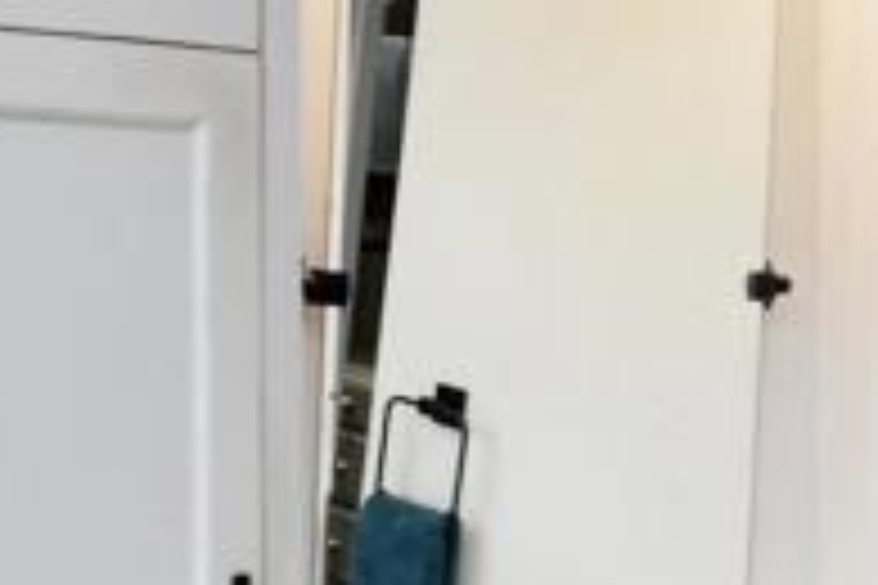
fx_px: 2113
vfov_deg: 15.2
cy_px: 702
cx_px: 653
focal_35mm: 87
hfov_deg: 23.3
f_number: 4.5
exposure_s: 1/80
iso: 400
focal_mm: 11
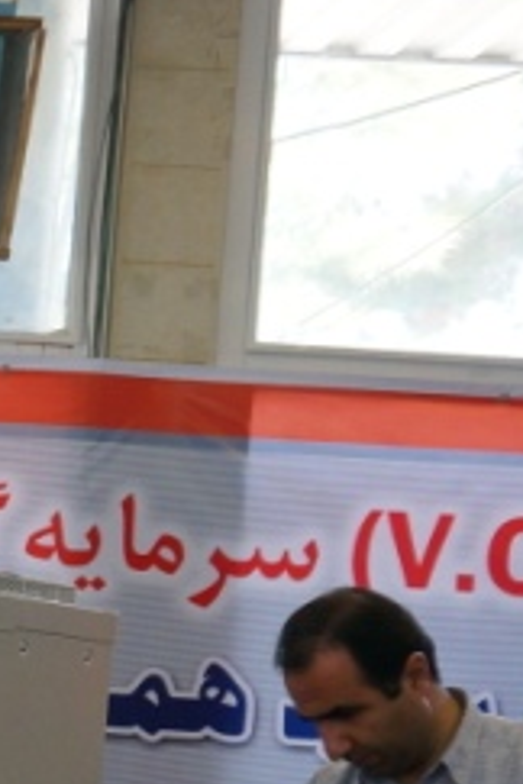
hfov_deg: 11.4
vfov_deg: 19.6
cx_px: -704
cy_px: 797
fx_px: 2201
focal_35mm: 101
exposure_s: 1/60
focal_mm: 16
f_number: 4
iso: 400
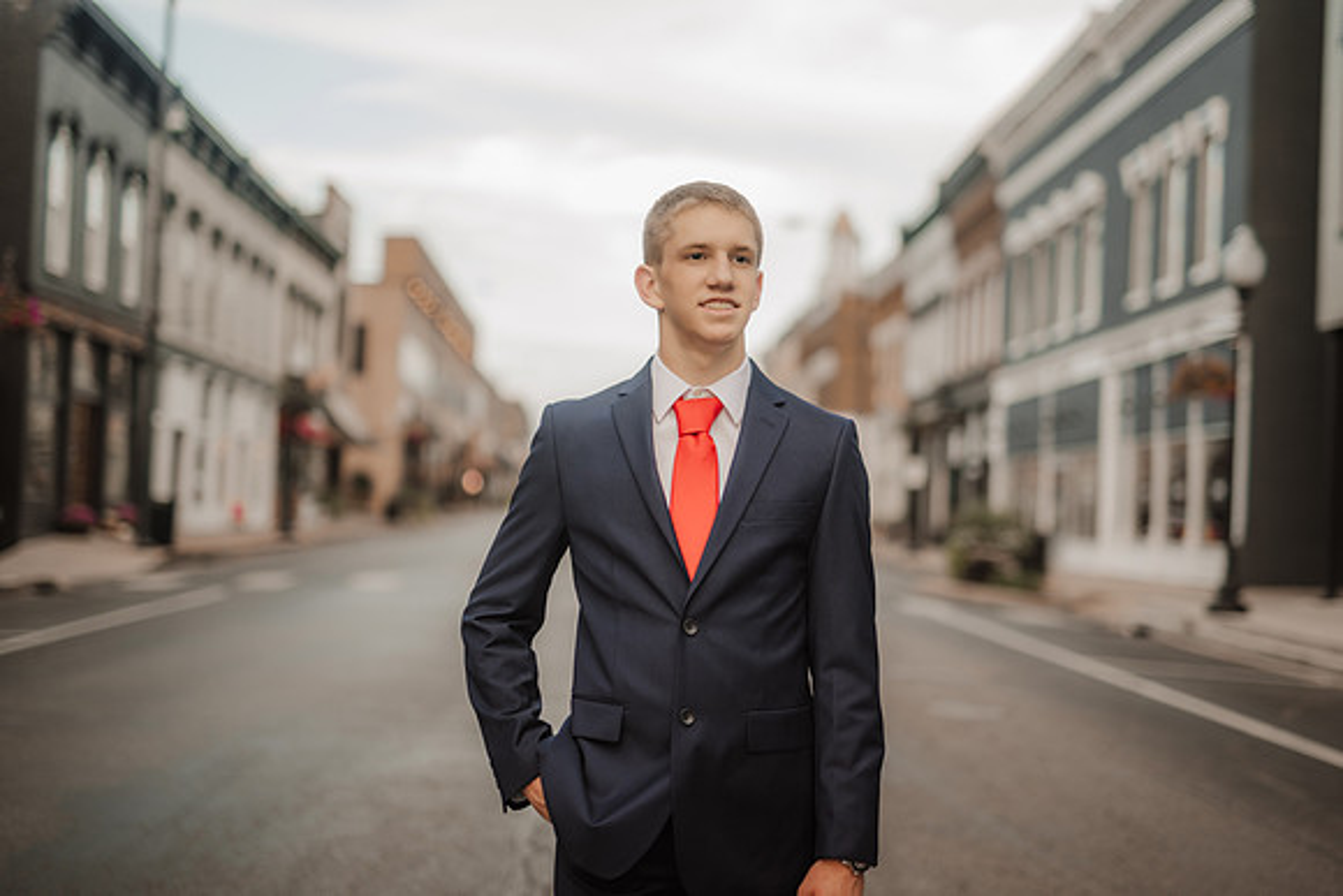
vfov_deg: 27.0
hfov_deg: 39.6
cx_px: 672
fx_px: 1866
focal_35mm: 50
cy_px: 448
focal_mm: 50
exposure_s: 1/320
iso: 100
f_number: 1.4
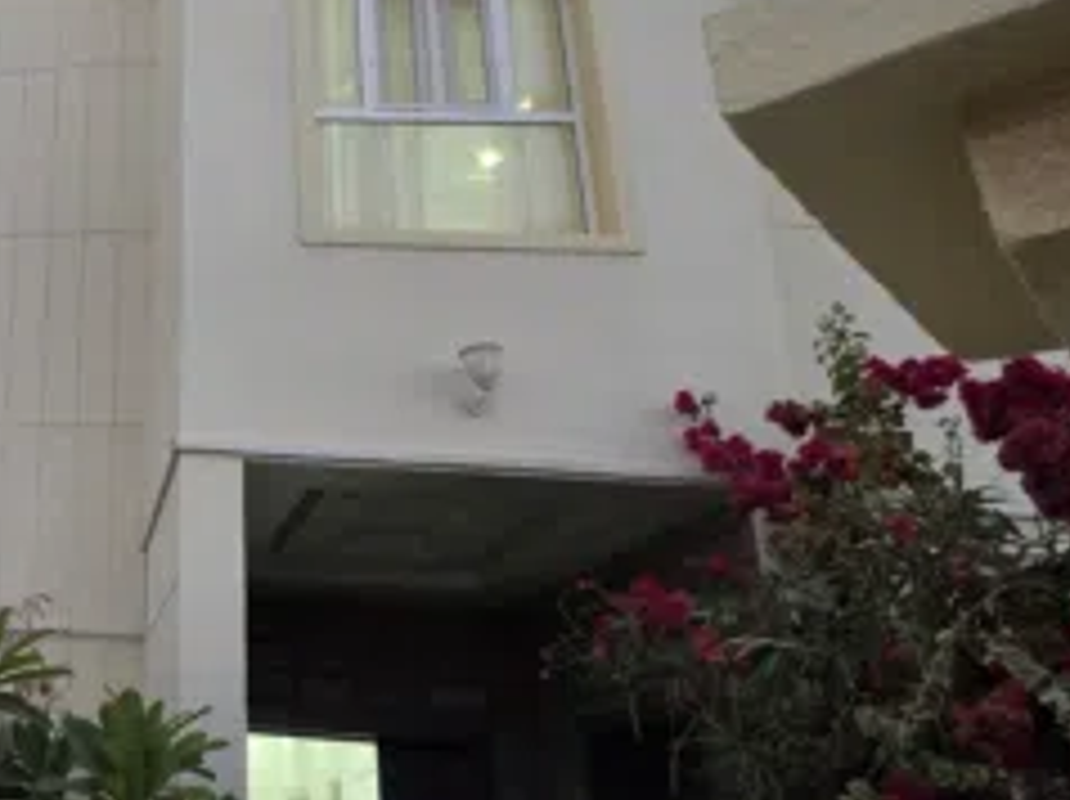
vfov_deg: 40.6
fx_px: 1081
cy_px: 409
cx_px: -126
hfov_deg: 41.3
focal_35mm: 35
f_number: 1.9
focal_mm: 2.2
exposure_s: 1/50
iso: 250
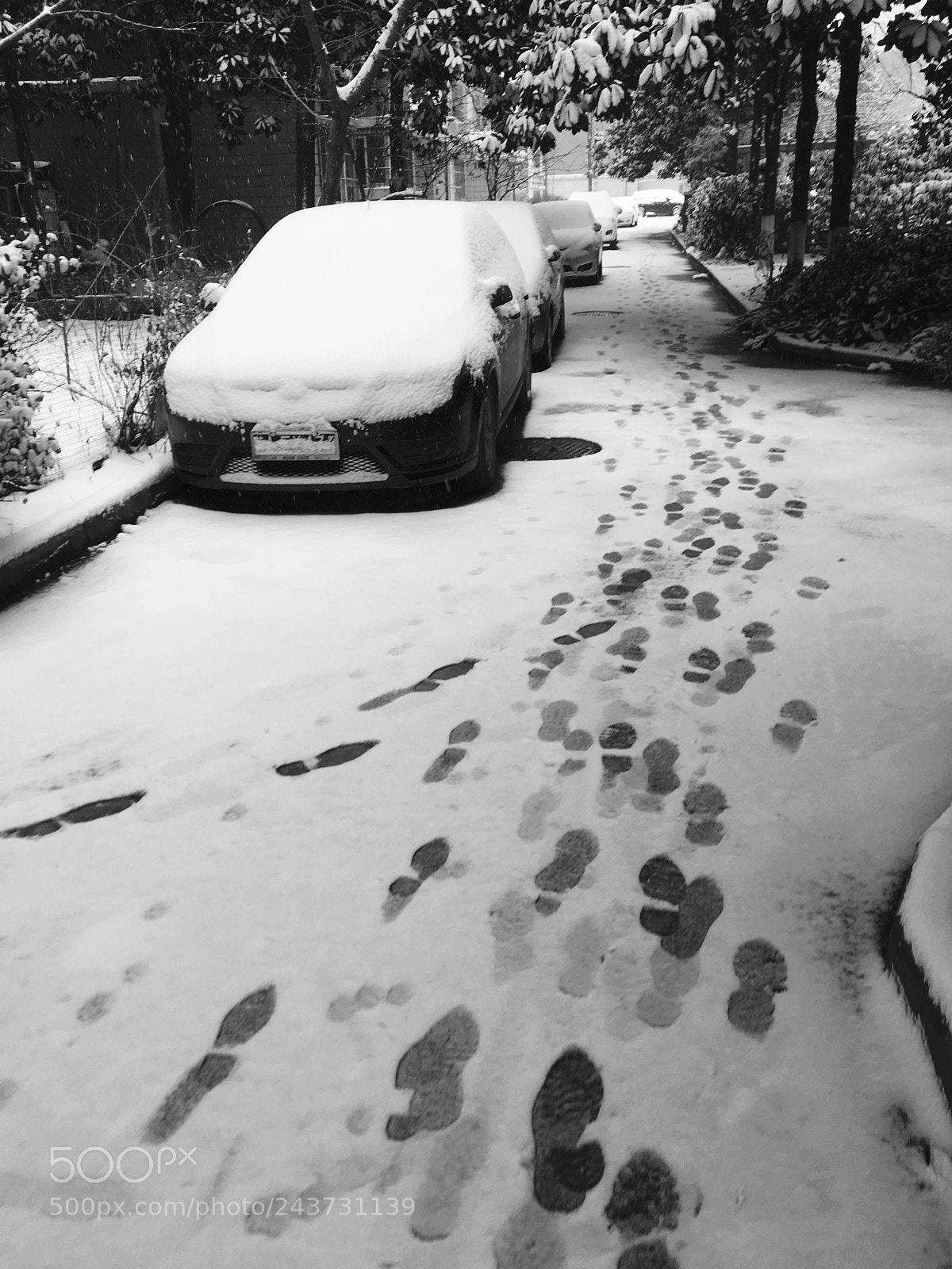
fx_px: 1063
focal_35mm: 29
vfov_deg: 61.7
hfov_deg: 48.2
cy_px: 634
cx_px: 476
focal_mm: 4.15
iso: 32
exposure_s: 1/100
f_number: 2.2
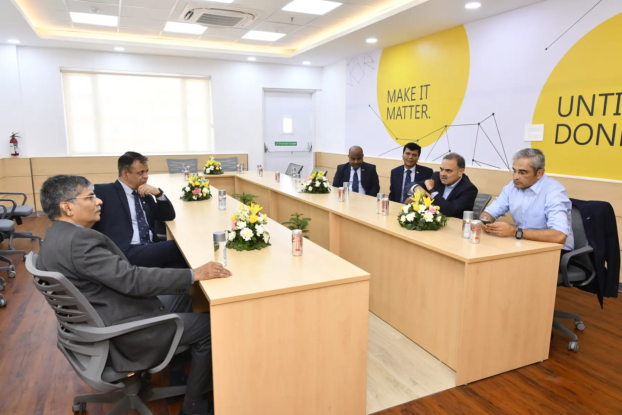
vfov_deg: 53.1
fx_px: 415
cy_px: 208
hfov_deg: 73.7
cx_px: 311
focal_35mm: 24
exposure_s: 1/125
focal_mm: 16
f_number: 7.1
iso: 1250
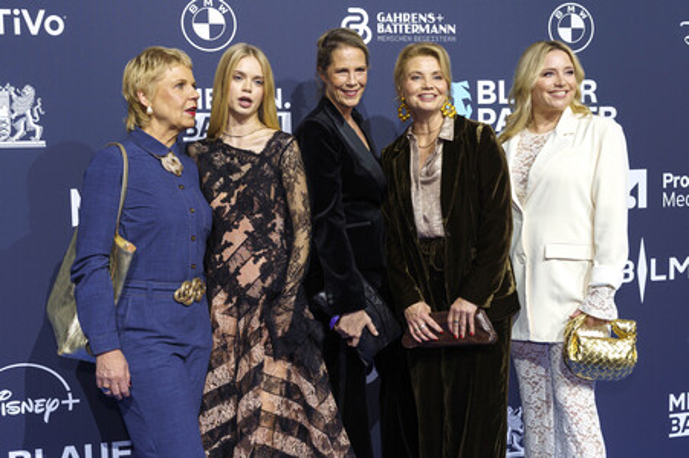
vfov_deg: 34.2
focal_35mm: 39
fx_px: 746
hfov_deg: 49.6
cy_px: 229
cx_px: 344
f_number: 5
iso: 1250
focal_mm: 39
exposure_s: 1/200
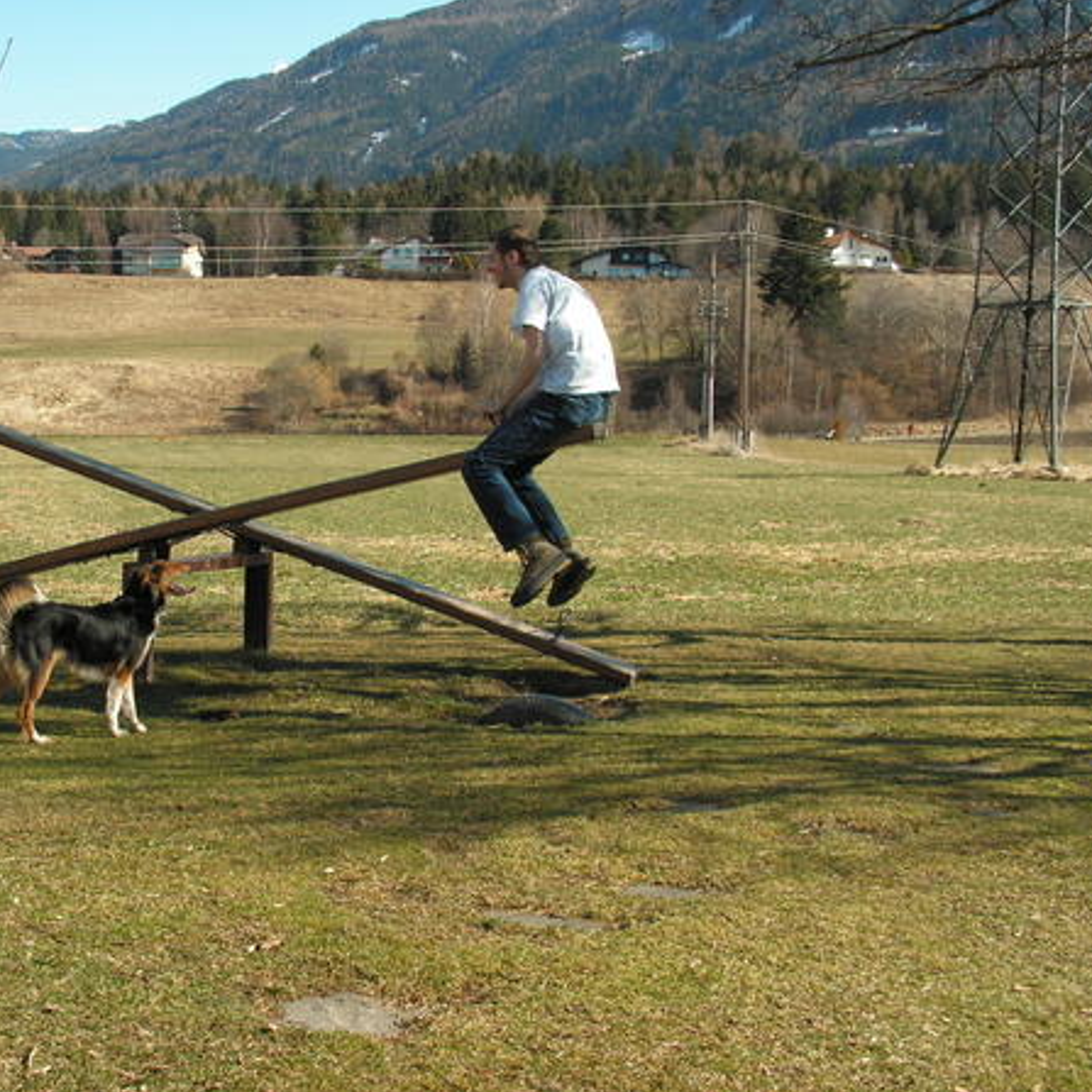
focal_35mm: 57
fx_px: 2034
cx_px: 376
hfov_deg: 29.9
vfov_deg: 30.0
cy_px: 545
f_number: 3.2
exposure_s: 1/320
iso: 50
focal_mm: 8.1
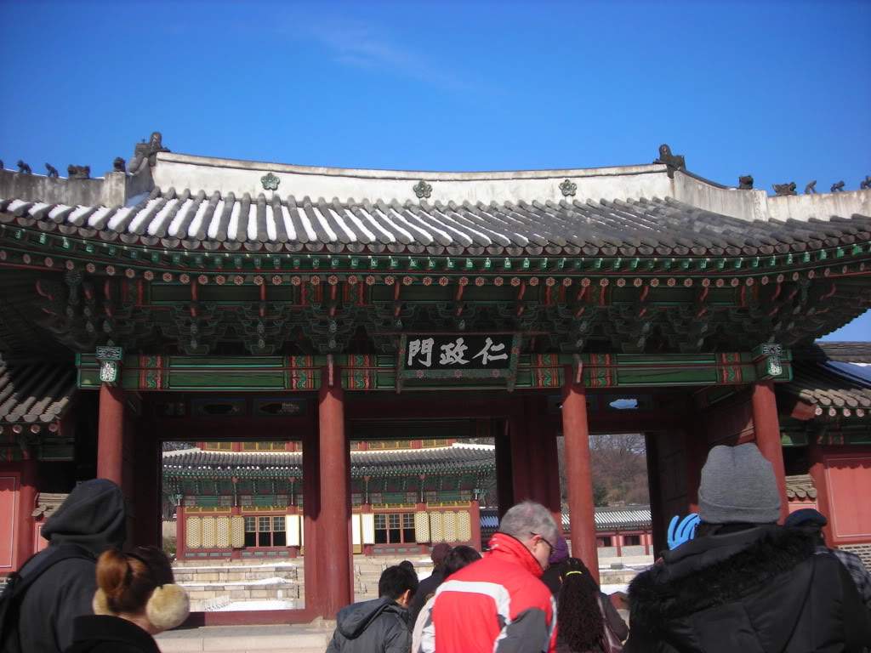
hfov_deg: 49.0
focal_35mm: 38
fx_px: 956
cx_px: 436
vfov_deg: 37.7
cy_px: 326
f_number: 6.4
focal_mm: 6.3
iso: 50
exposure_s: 1/164
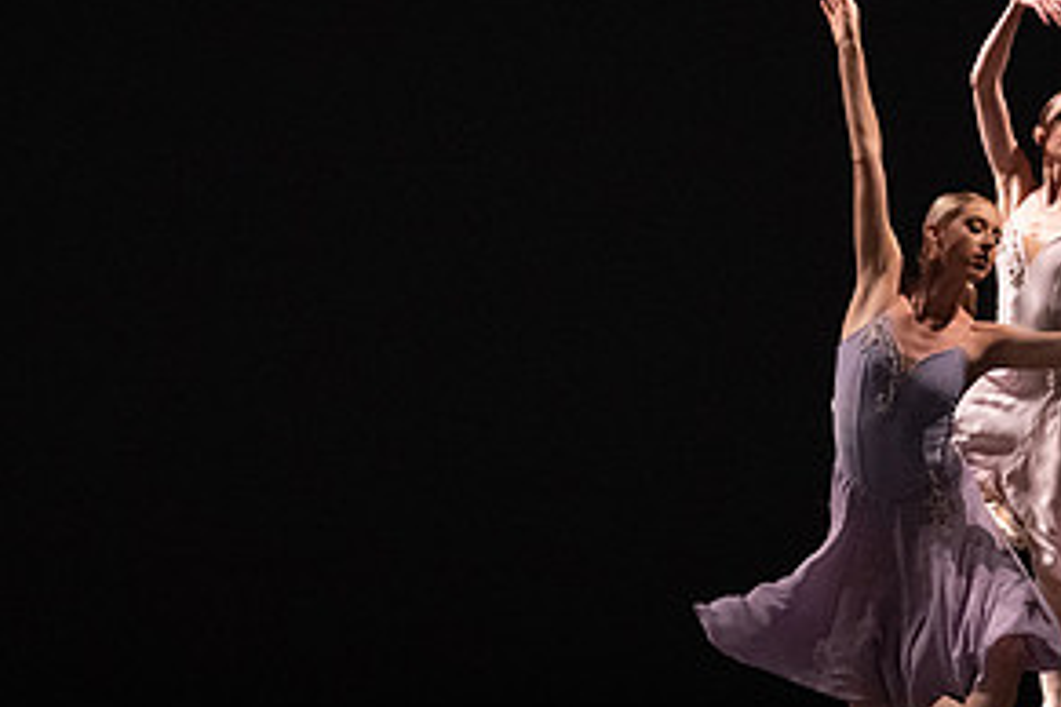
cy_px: 359
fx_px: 11729
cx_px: 908
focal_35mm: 398
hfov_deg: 5.2
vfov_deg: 3.5
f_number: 5.6
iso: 12800
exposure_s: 1/400
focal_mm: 200
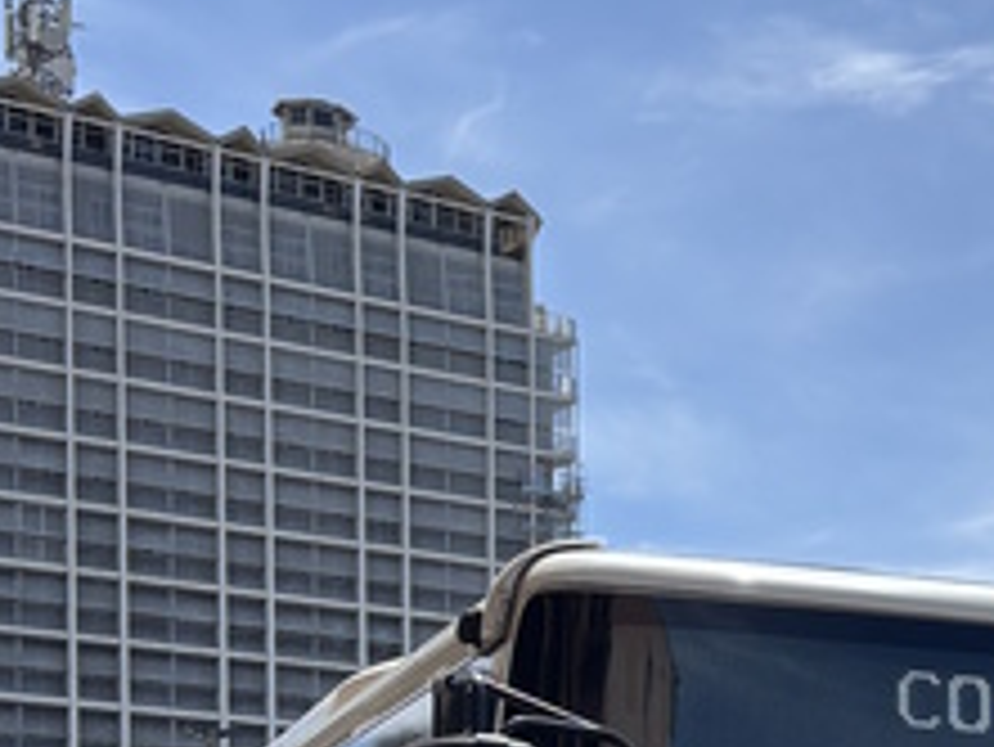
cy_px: 1116
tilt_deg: +0.7
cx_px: 1493
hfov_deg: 18.5
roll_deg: +0.5
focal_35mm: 94
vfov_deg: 14.7
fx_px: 2701
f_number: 1.6
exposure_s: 1/4630
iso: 50
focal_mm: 5.96
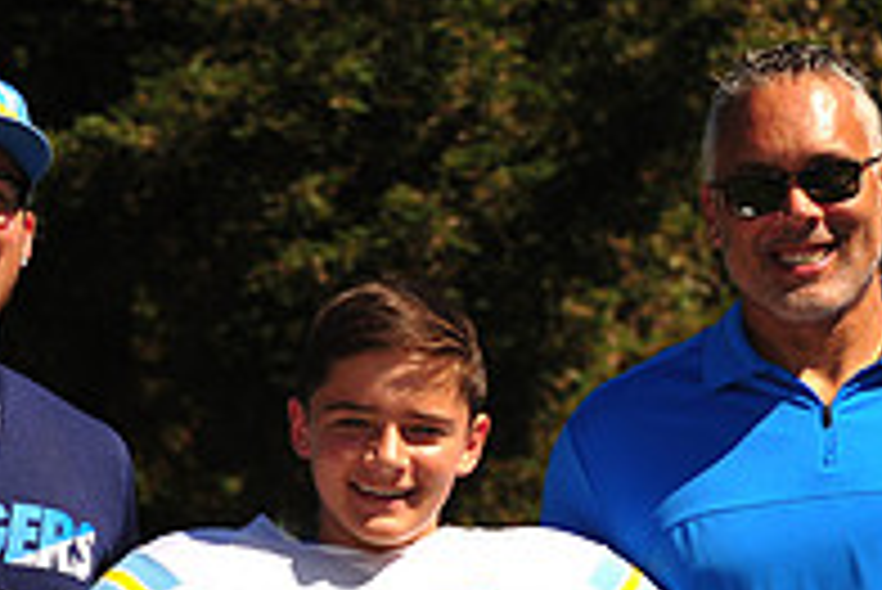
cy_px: 784
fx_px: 5075
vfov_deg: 6.6
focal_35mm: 207
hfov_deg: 9.9
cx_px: 400
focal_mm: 70
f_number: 5
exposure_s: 1/800
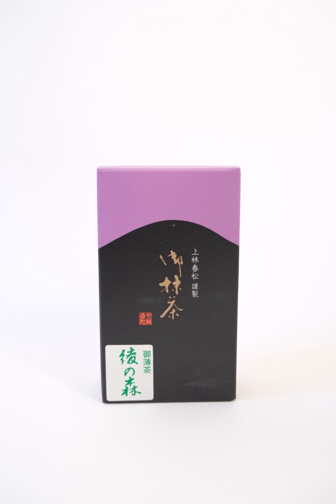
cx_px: 168
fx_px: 518
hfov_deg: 36.0
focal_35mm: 37
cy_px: 252
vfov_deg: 51.9
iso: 2000
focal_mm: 24.9
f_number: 4.4
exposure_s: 1/100
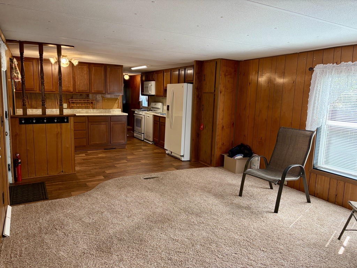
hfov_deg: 67.3
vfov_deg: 53.1
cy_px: 134
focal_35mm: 26
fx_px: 268
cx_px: 178
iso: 125
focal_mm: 5.96
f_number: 1.6
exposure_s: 1/107
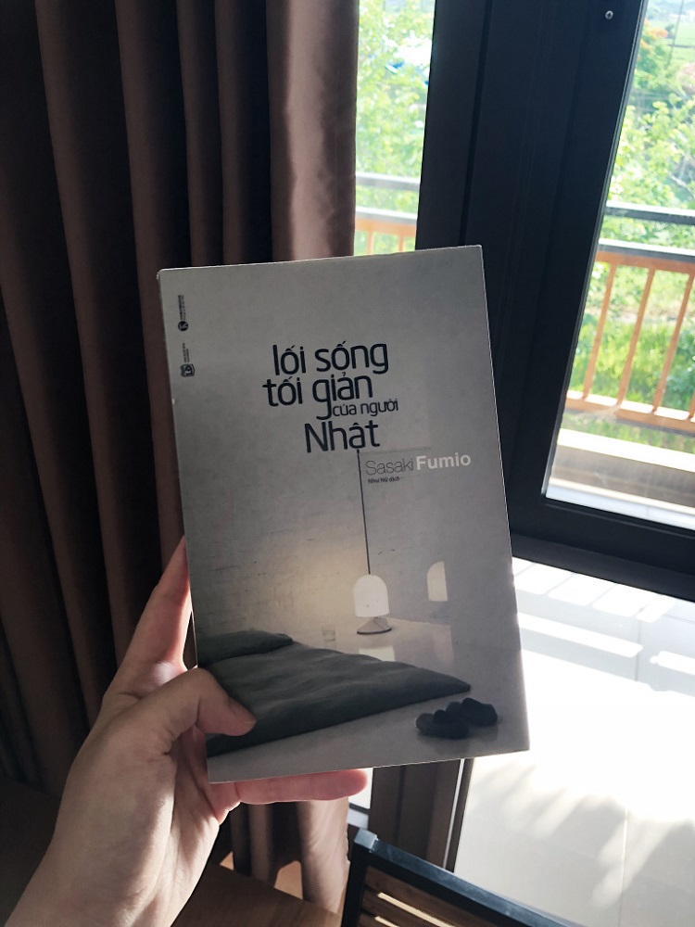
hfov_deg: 48.2
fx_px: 776
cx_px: 348
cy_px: 464
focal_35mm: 29
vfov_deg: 61.7
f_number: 1.8
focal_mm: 3.99
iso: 40
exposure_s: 1/100
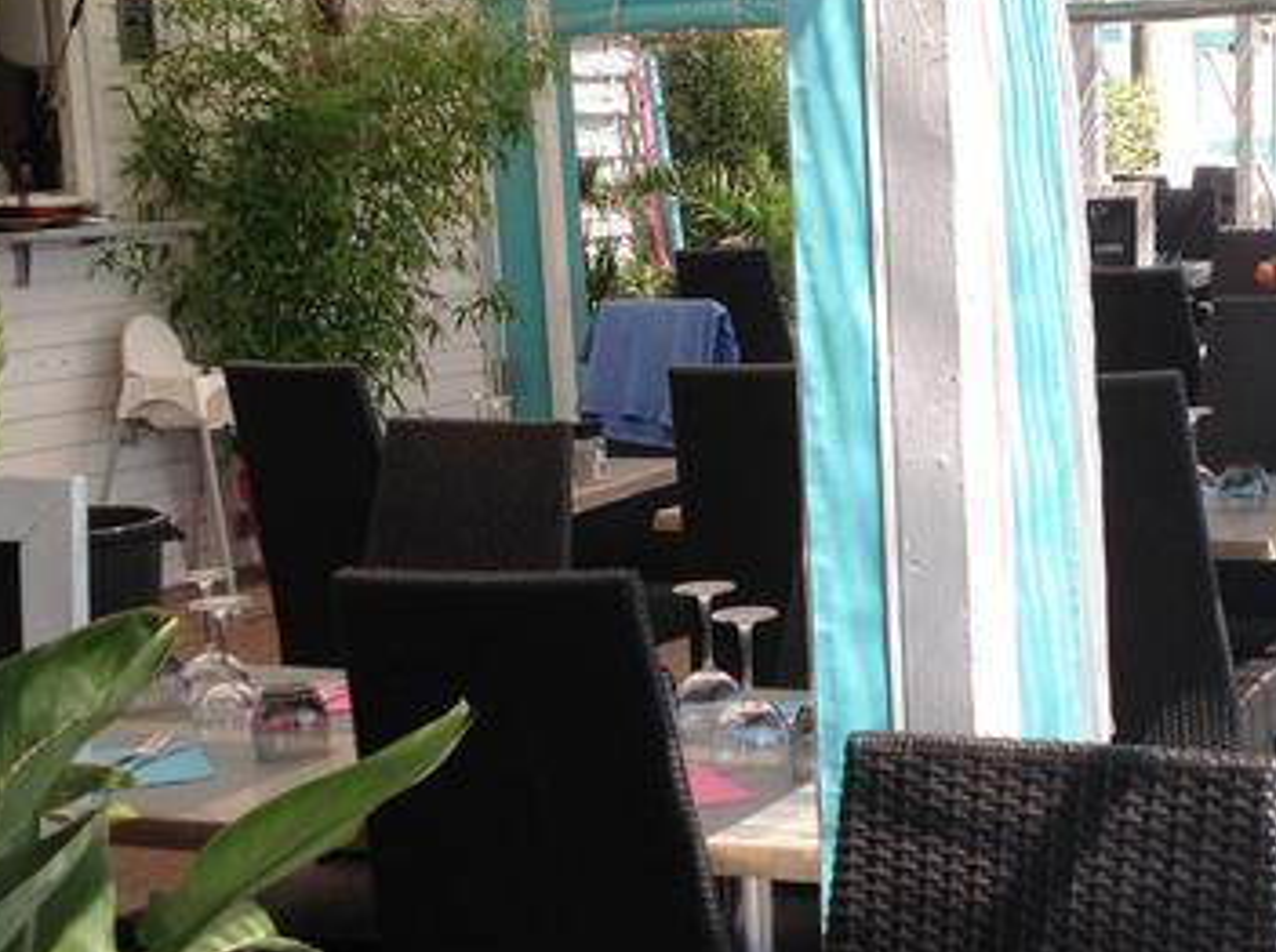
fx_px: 2944
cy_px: 483
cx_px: 911
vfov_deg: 18.4
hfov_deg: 24.3
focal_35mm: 80
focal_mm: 4.28
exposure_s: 1/426
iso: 50
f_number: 2.4
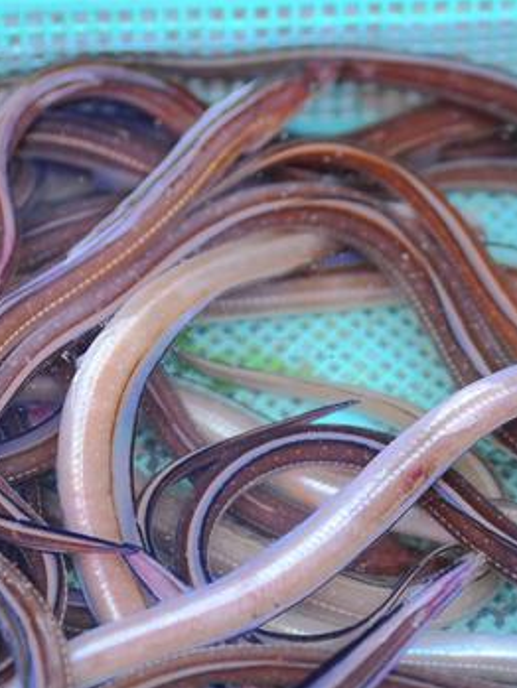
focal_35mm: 97
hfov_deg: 15.2
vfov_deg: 20.2
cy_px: 418
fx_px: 1930
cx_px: 335
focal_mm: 55
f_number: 2.8
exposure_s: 1/800
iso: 400
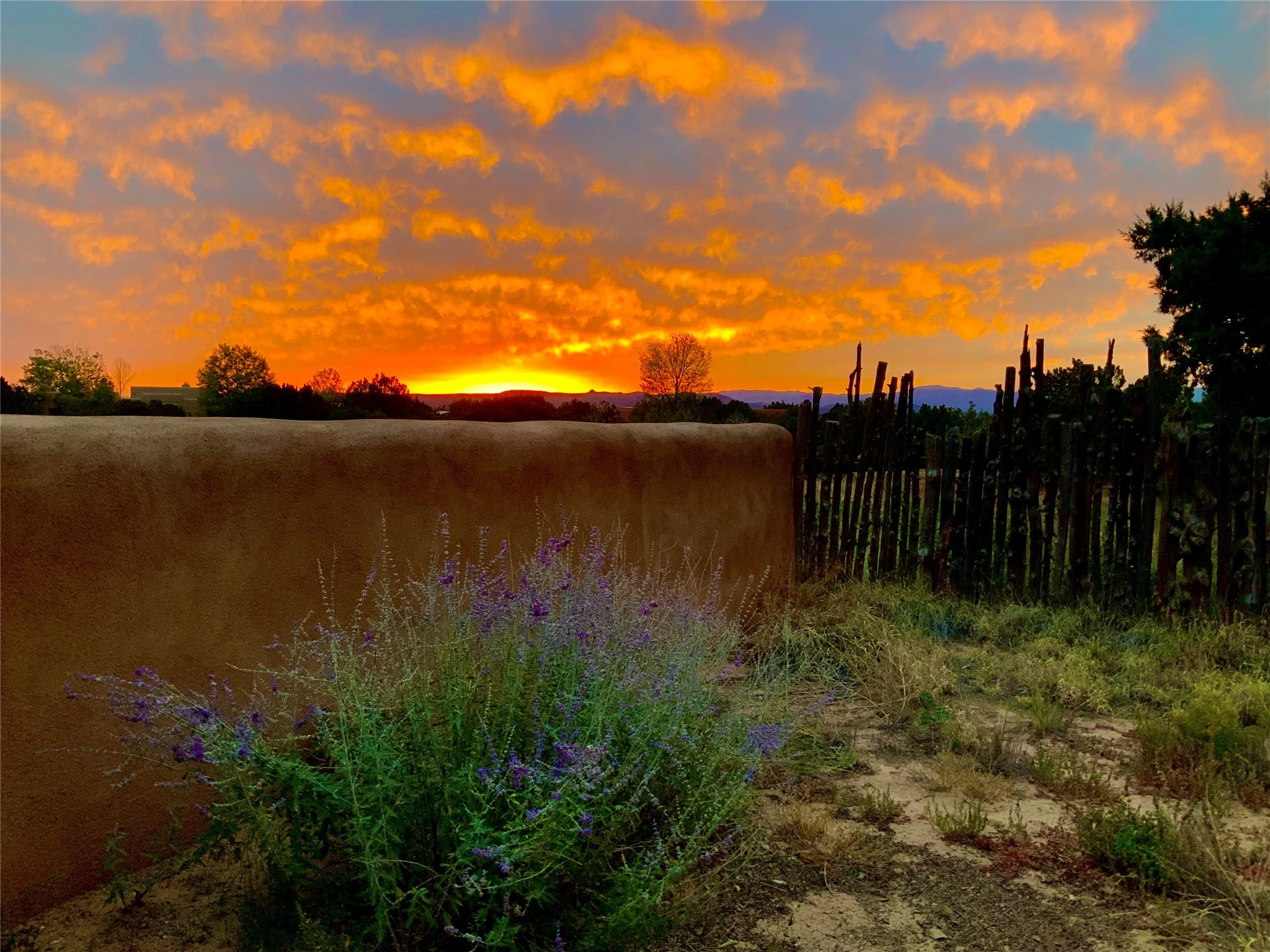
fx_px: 1064
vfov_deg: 48.2
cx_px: 635
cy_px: 476
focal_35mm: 29
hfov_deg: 61.7
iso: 80
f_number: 1.8
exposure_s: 1/60
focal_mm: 3
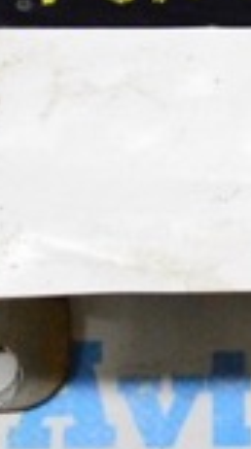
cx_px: 283
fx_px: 1632
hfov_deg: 8.7
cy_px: 153
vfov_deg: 15.7
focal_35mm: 137
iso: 6400
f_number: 3.8
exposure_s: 1/1000
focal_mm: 21
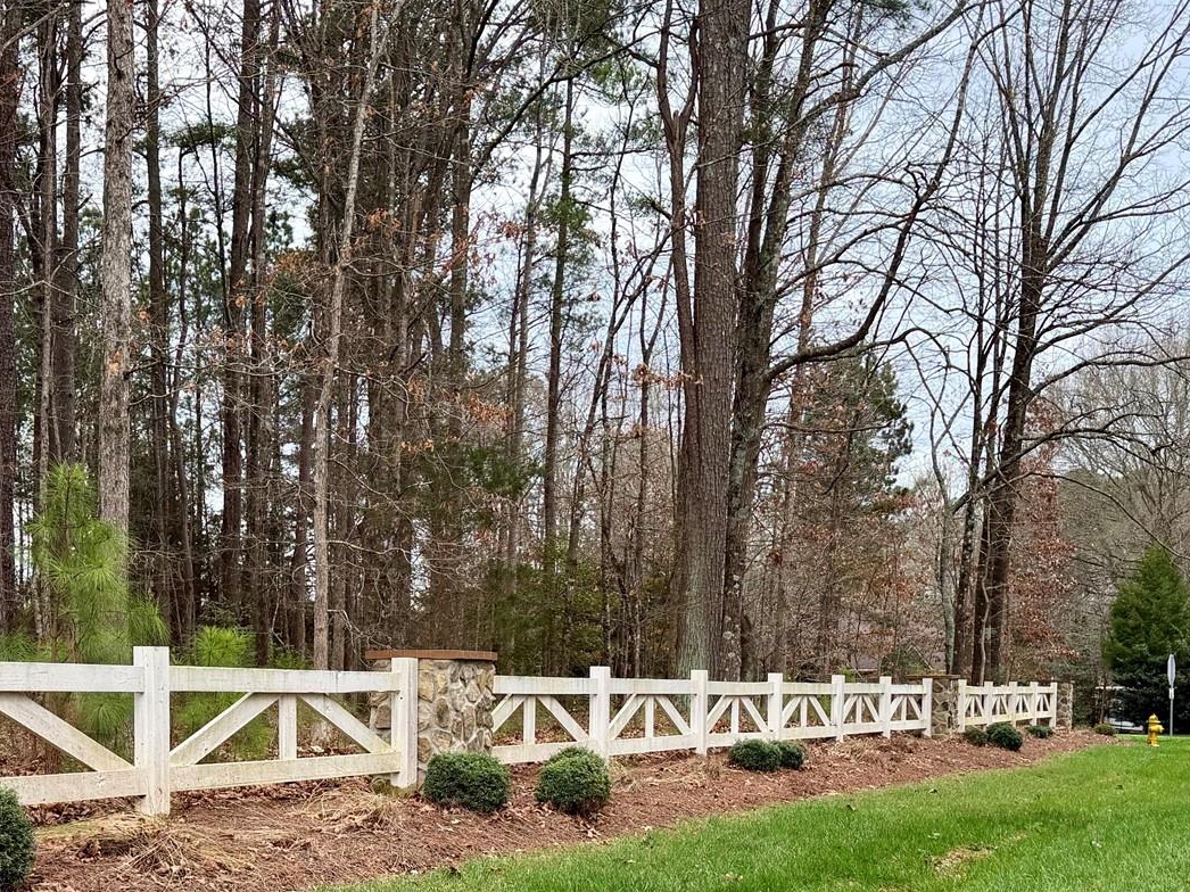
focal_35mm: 47
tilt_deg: -3.3
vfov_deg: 29.9
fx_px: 1615
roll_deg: -0.1
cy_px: 757
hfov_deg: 40.2
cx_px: 451
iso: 100
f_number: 1.78
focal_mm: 6.76
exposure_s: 1/407
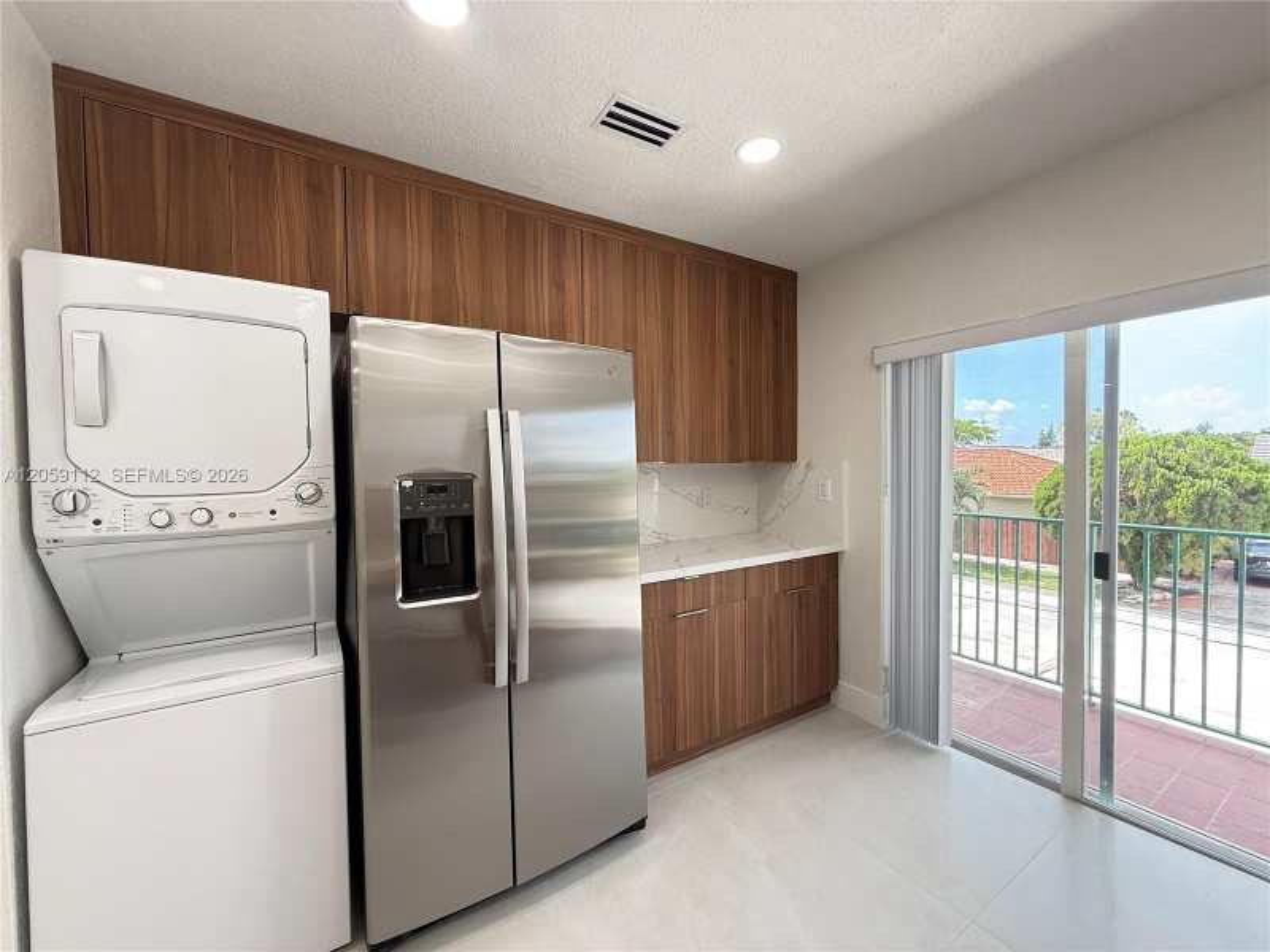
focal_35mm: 14
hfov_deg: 102.1
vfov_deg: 85.7
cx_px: 635
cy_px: 476
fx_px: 514
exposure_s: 1/99
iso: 125
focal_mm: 2.22
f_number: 2.2
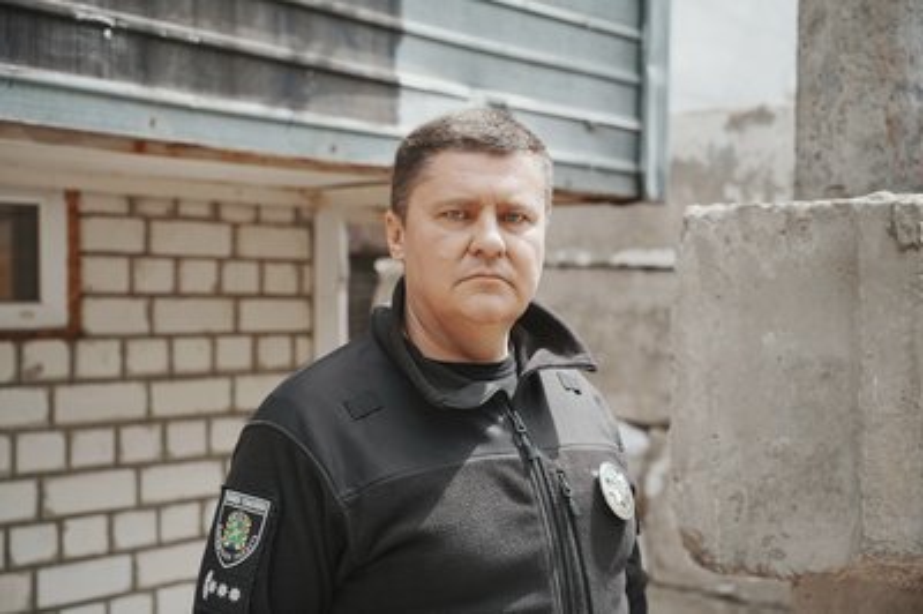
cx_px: 462
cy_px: 307
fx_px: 1153
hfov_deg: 43.6
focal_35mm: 45
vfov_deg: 29.8
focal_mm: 45
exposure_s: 1/1667
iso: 200
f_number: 3.2
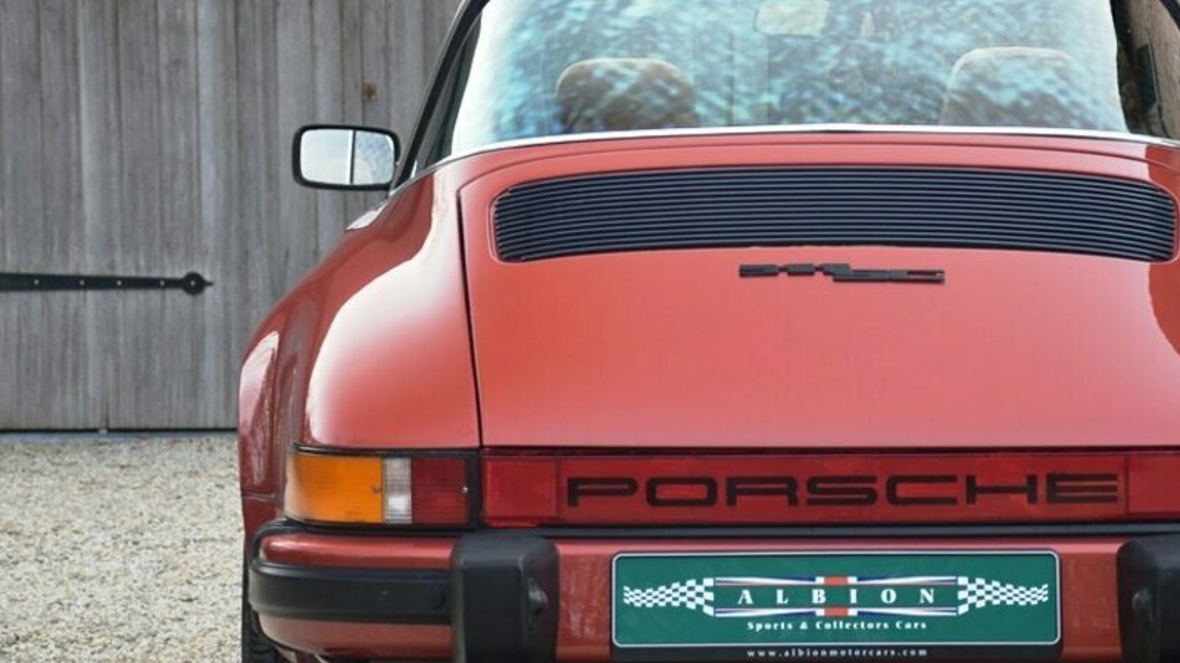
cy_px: 378
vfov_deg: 11.4
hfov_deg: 20.1
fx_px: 3310
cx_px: 821
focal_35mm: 106
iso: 200
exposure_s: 1/125
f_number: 4.5
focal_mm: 45
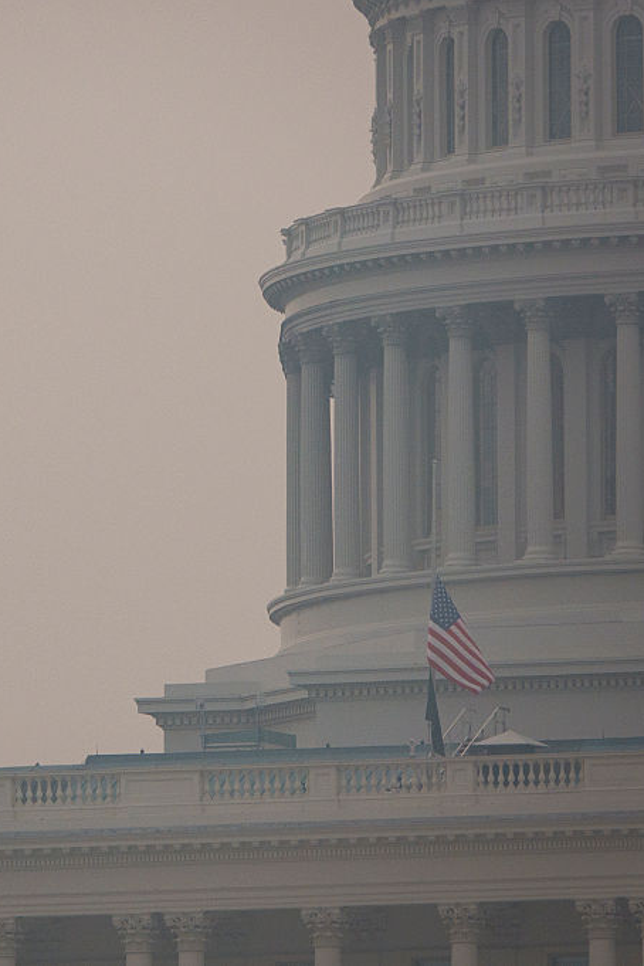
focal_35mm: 689
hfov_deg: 2.0
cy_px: 483
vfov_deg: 3.0
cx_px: 105
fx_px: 18487
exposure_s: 1/500
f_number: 4
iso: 200
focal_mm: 167.98
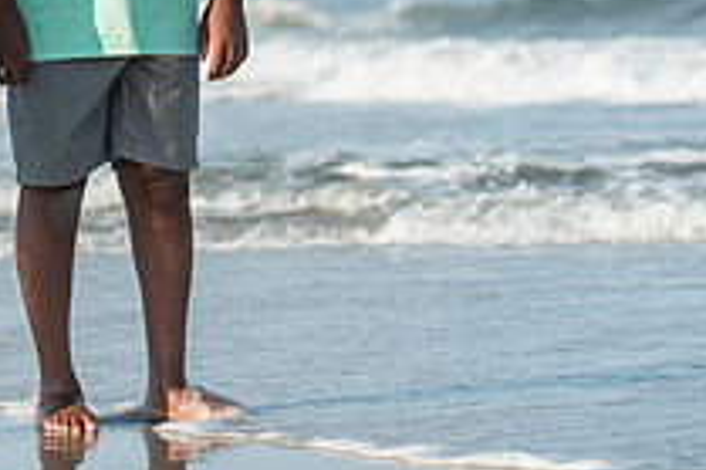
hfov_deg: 7.3
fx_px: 5545
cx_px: 24
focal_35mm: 283
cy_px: -157
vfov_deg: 4.8
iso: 250
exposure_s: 1/4000
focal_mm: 102
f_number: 3.5
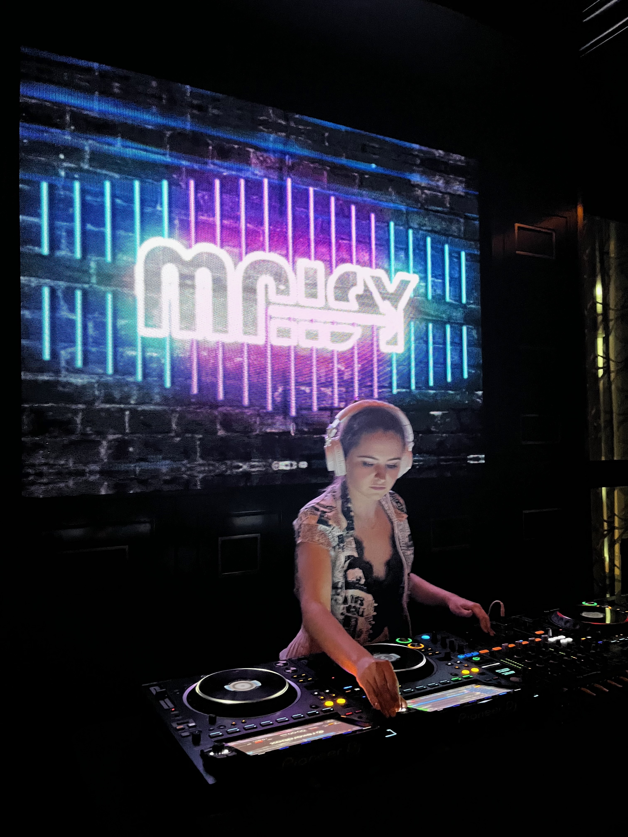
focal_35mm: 26
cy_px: 418
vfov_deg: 67.3
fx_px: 629
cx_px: 314
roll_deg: +1.8
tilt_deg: +1.3
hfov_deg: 53.1
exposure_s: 1/34
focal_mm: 5.1
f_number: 1.6
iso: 1000
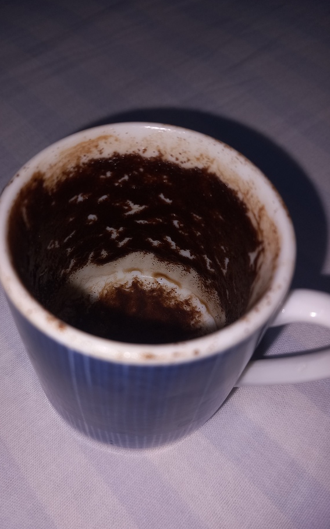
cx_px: 134
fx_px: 418
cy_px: 265
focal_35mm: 29
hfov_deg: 42.9
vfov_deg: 64.7
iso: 20
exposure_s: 1/130
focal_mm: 4
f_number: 1.8
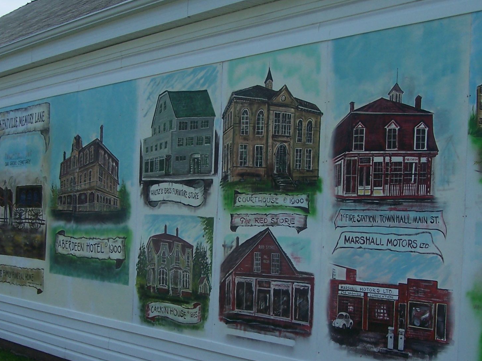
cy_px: 216
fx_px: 835
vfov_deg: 24.4
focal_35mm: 60
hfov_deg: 32.2
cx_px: 239
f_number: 2.8
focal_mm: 6.3
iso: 80
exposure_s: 1/1000
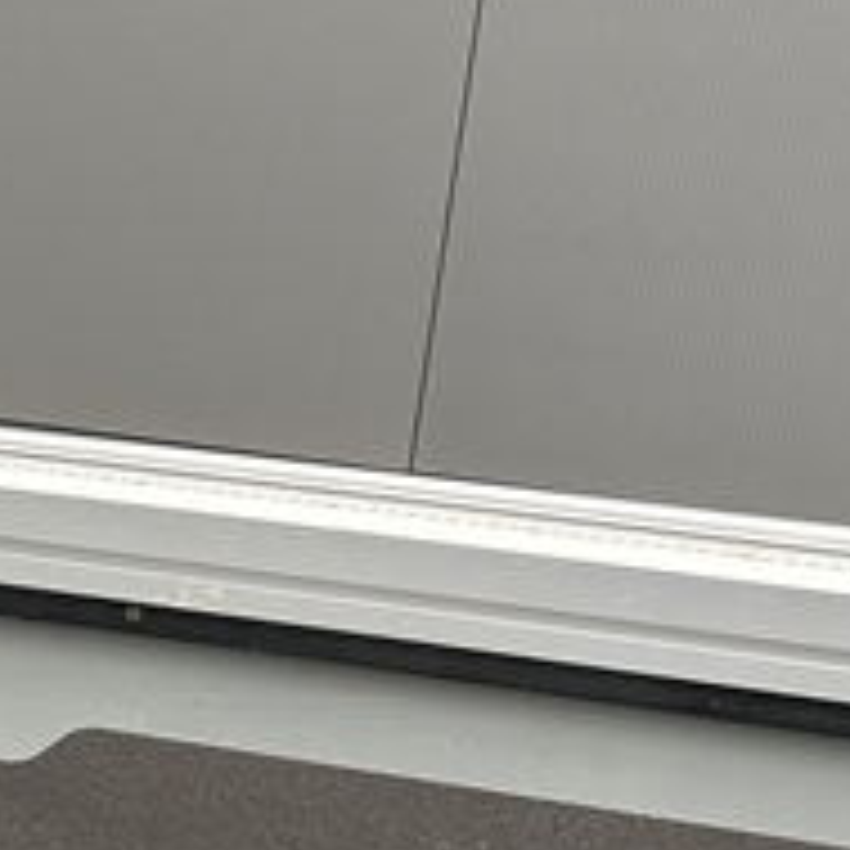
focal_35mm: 108
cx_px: -654
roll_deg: -1.3
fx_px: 3000
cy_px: 785
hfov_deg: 14.3
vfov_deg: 15.9
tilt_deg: -19.8
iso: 64
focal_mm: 5.7
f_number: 1.5
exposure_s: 1/121
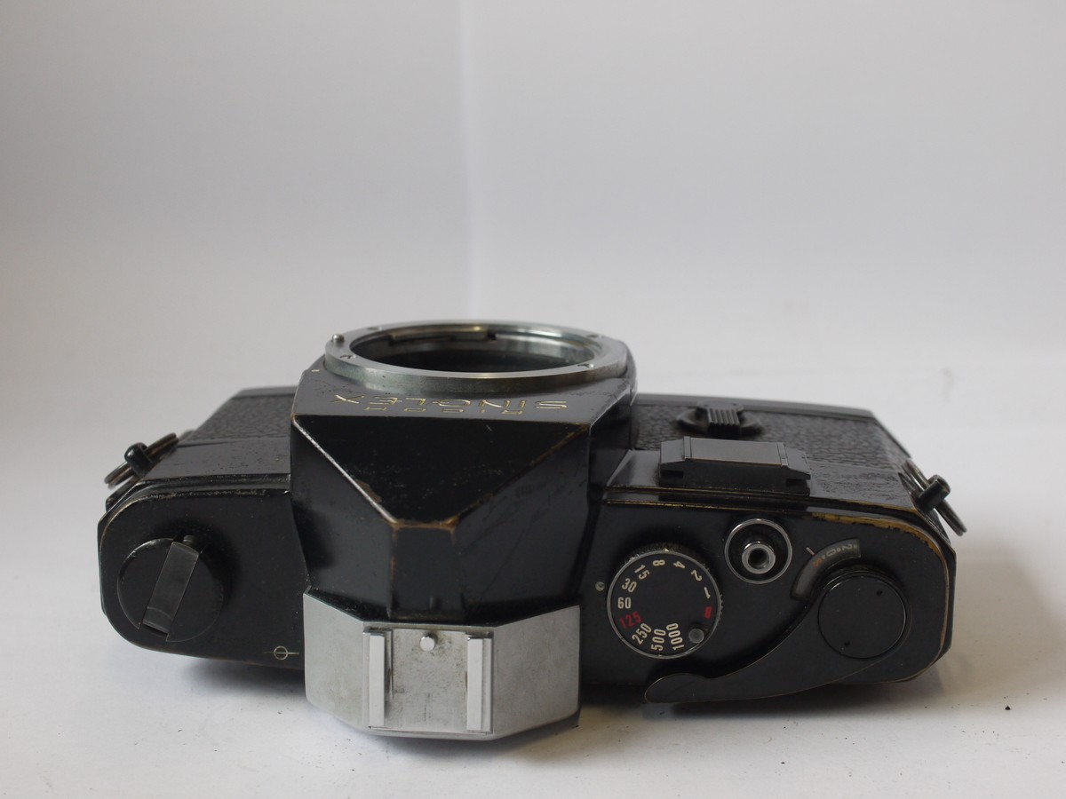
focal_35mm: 60
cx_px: 533
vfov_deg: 24.4
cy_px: 400
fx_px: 1848
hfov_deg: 32.2
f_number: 7.1
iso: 400
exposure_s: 1/25
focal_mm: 30
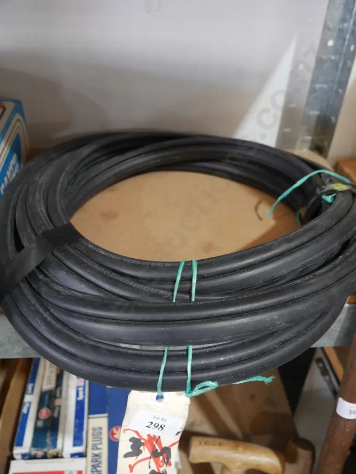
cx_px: 178
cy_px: 237
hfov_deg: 44.2
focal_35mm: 32
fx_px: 438
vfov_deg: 56.8
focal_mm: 16
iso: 1000
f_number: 3.6
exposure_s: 1/60
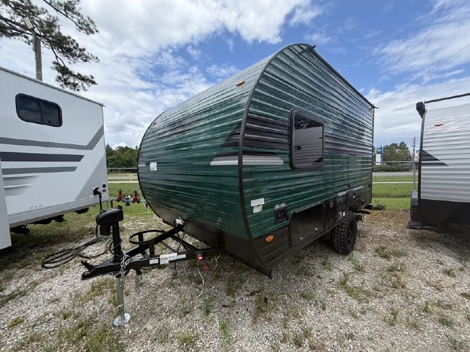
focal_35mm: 14
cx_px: 235
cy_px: 176
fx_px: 190
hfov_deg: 102.1
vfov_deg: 85.7
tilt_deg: -1.5
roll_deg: +1.3
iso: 25
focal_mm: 2.22
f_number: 2.2
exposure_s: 1/770
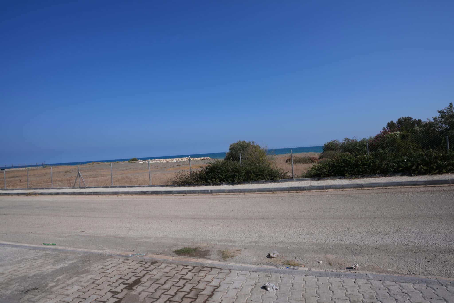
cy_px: 152
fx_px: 227
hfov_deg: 90.0
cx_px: 227
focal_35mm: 18
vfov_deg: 67.4
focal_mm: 18
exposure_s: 1/500
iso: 100
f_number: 8
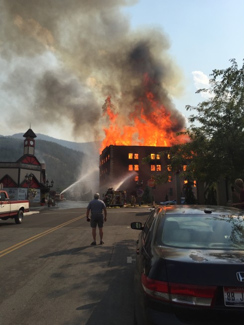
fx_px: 273
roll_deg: -1.3
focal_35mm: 29
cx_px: 122
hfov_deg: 48.2
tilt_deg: +10.2
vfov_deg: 61.7
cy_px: 162
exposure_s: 1/4405
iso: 32
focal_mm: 4.15
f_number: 2.2
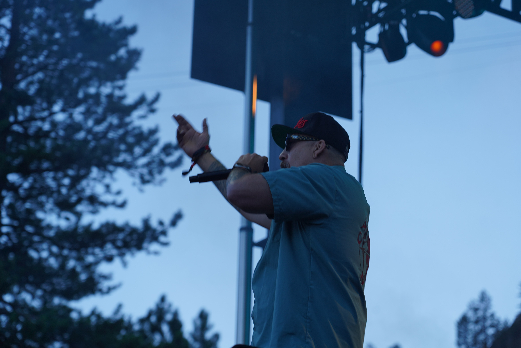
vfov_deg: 13.0
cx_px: 260
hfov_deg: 19.5
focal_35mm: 105
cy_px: 174
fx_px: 1519
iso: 100
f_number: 5
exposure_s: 1/200
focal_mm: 105
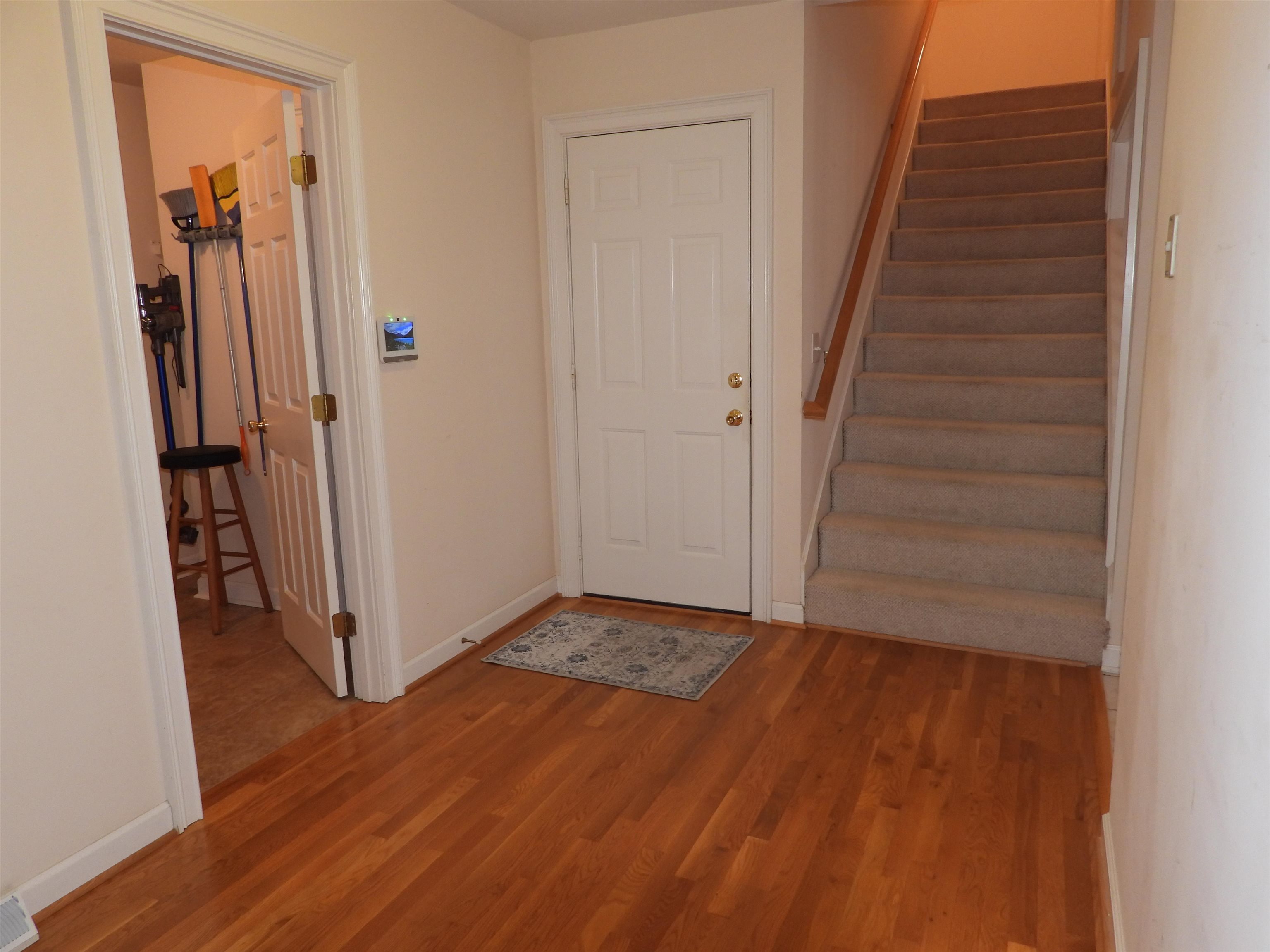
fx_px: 881
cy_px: 476
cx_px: 635
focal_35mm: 24
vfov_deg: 56.8
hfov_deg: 71.6
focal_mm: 4.3
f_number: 2.8
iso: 200
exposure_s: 1/30
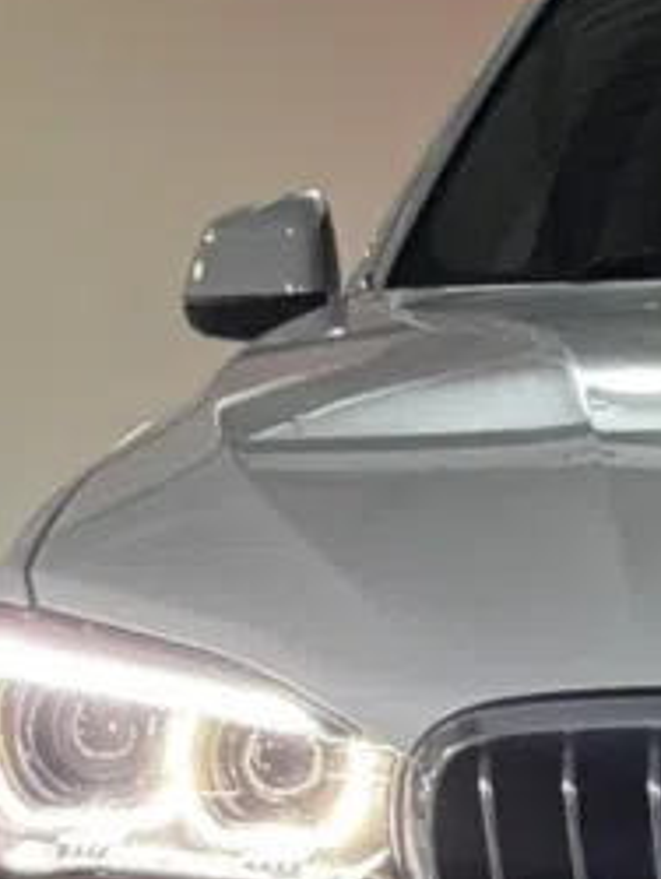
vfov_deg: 14.9
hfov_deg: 10.7
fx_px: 3330
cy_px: 800
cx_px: 1122
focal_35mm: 131
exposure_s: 1/50
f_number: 1.78
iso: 800
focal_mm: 6.76
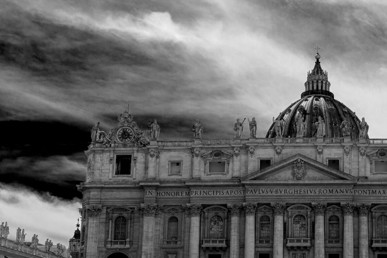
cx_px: 310
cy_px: 206
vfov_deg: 22.0
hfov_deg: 32.0
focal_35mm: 61
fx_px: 656
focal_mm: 29
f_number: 10
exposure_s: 1/200
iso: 100
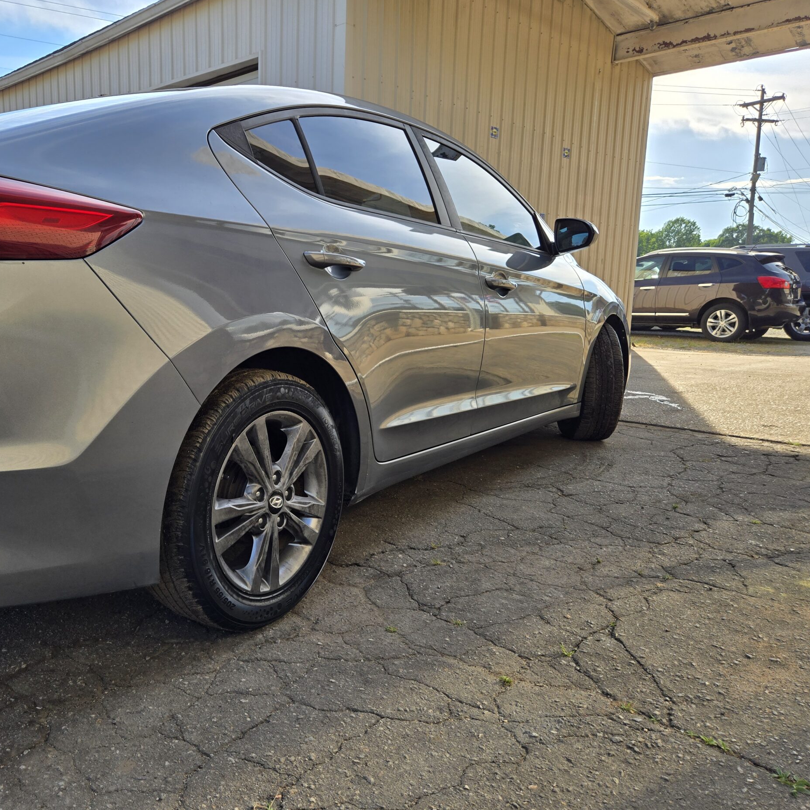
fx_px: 741
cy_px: 394
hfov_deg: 56.4
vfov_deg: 57.3
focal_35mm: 28
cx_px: 286
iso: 25
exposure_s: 1/1145
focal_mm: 5.4
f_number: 1.8
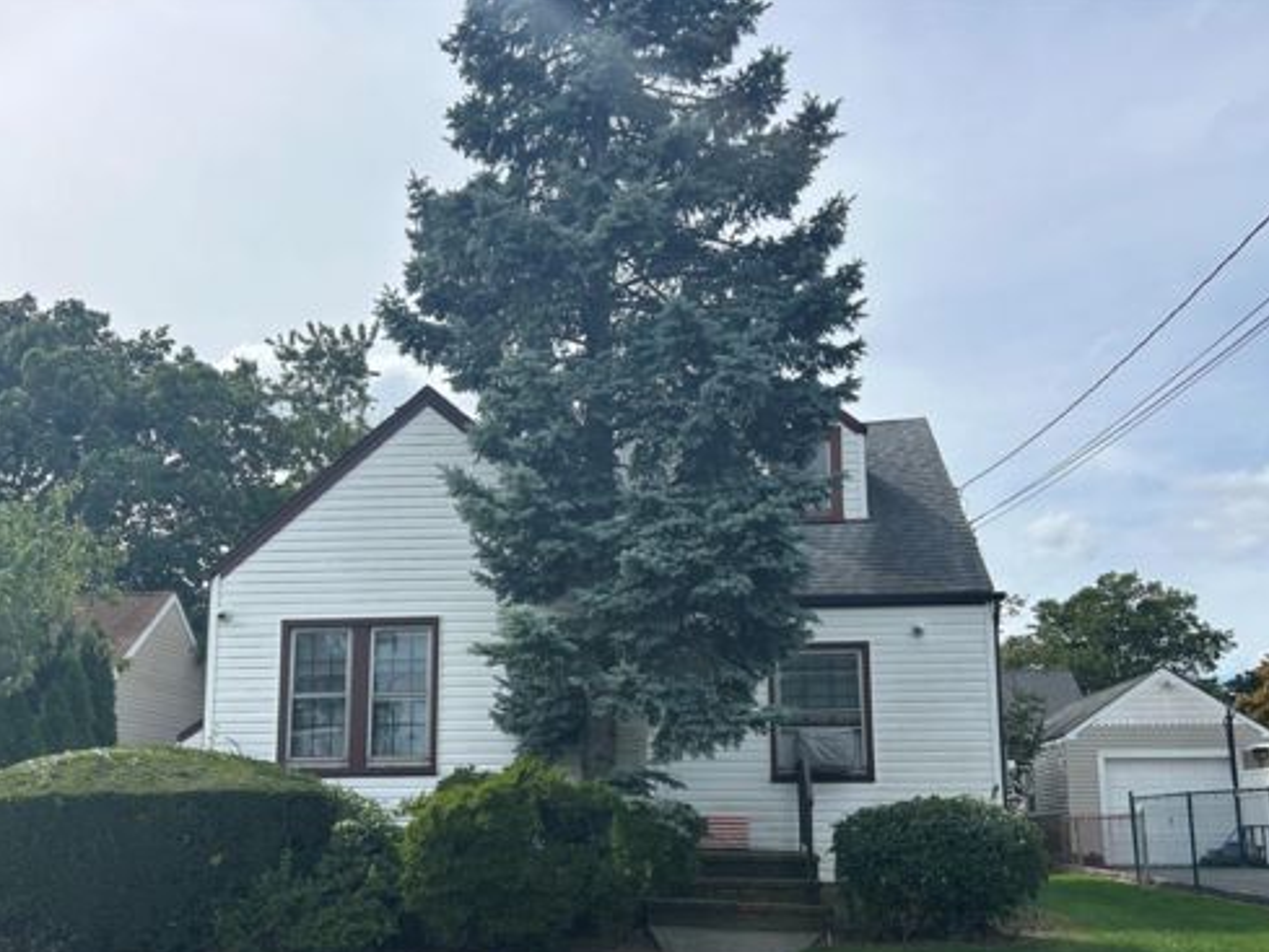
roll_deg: -1.2
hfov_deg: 53.9
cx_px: 612
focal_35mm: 34
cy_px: 615
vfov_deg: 41.4
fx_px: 1247
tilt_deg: +10.1
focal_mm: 5.7
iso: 50
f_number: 1.5
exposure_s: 1/5076
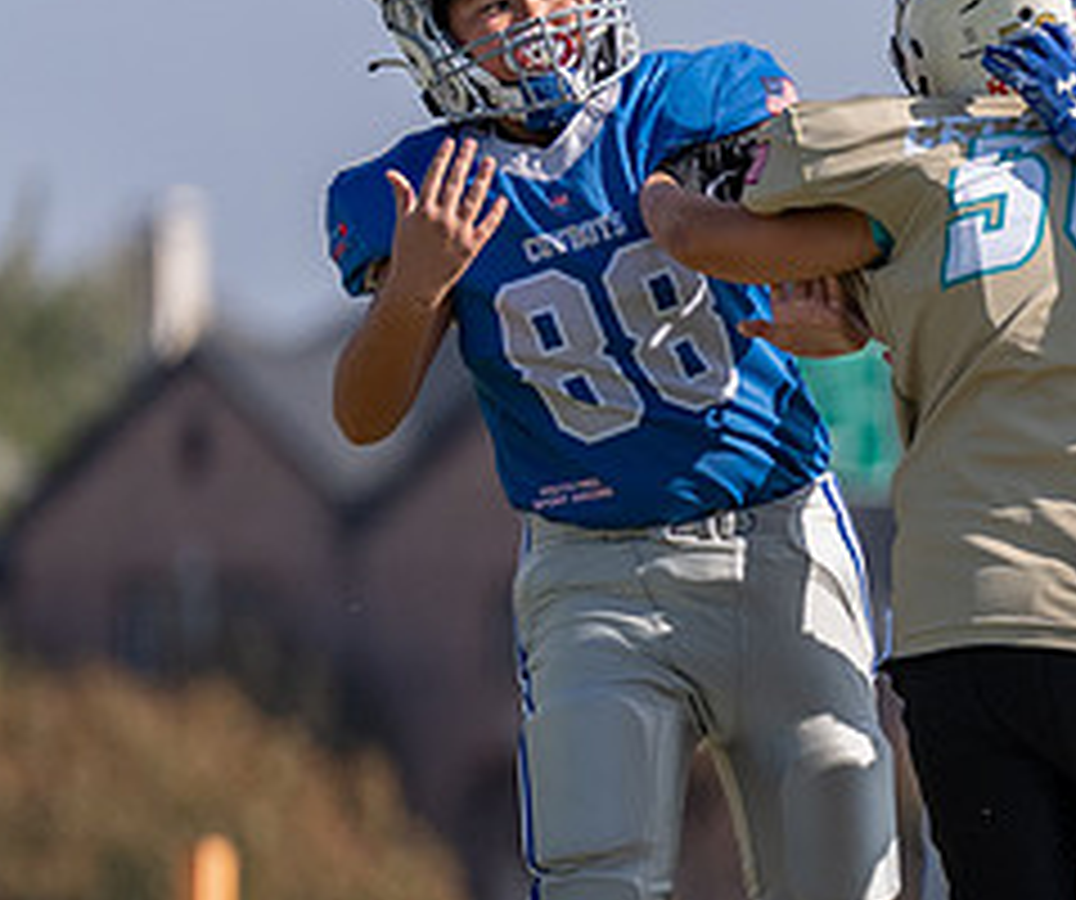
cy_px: 632
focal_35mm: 954
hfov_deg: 2.0
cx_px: 1788
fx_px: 30934
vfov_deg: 1.7
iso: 160
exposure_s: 1/2500
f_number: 2.8
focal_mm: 200
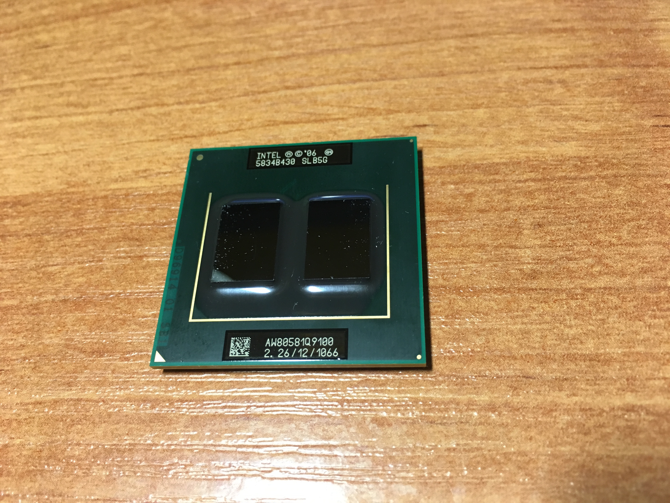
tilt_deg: -60.0
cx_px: 335
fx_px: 561
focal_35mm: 29
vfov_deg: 48.2
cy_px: 252
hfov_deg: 61.7
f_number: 2.2
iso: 160
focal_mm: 4.15
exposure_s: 1/33
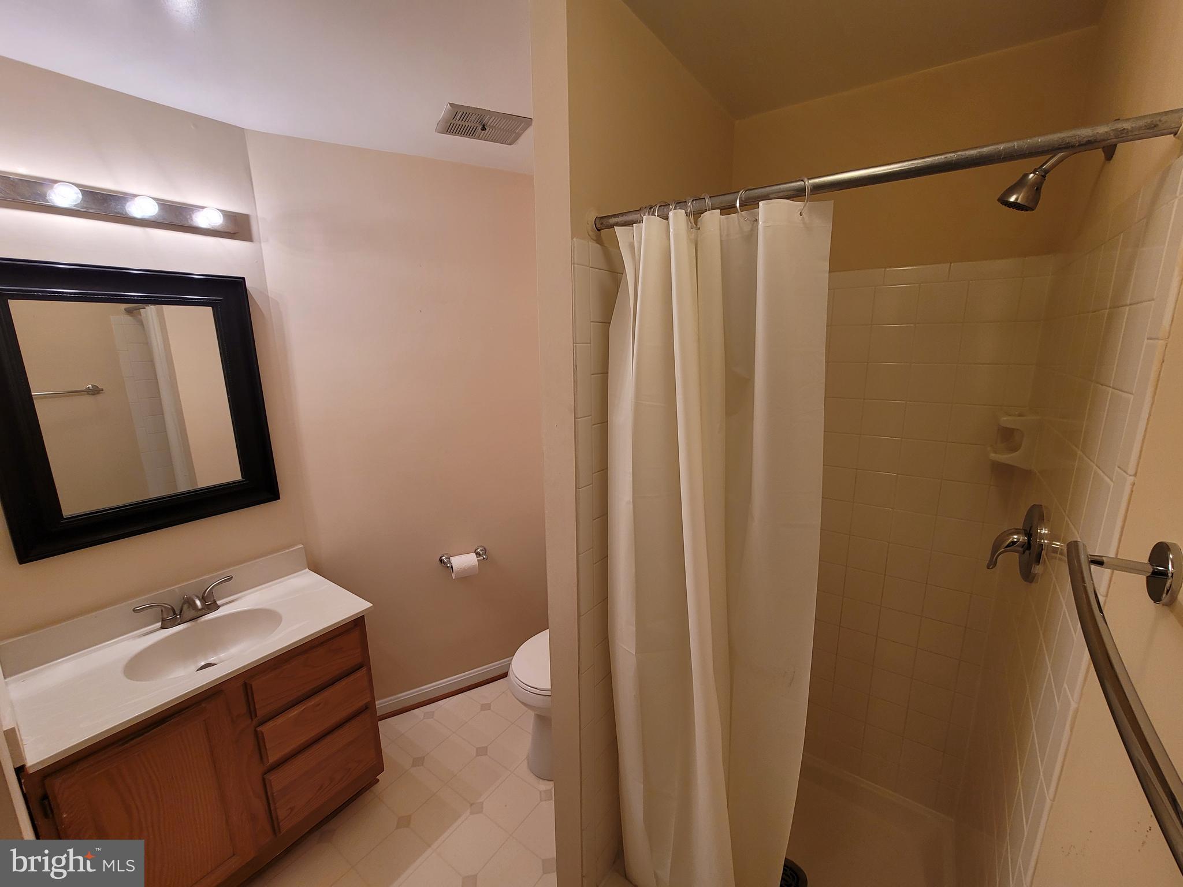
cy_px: 444
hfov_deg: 106.2
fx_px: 444
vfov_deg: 89.9
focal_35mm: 13
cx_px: 592
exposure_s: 1/60
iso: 100
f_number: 2.2
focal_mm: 2.2
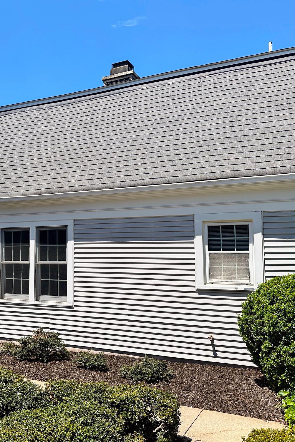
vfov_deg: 55.8
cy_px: 219
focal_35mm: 34
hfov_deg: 38.0
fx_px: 418
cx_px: 77
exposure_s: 1/4545
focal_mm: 6.86
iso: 80
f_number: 1.78
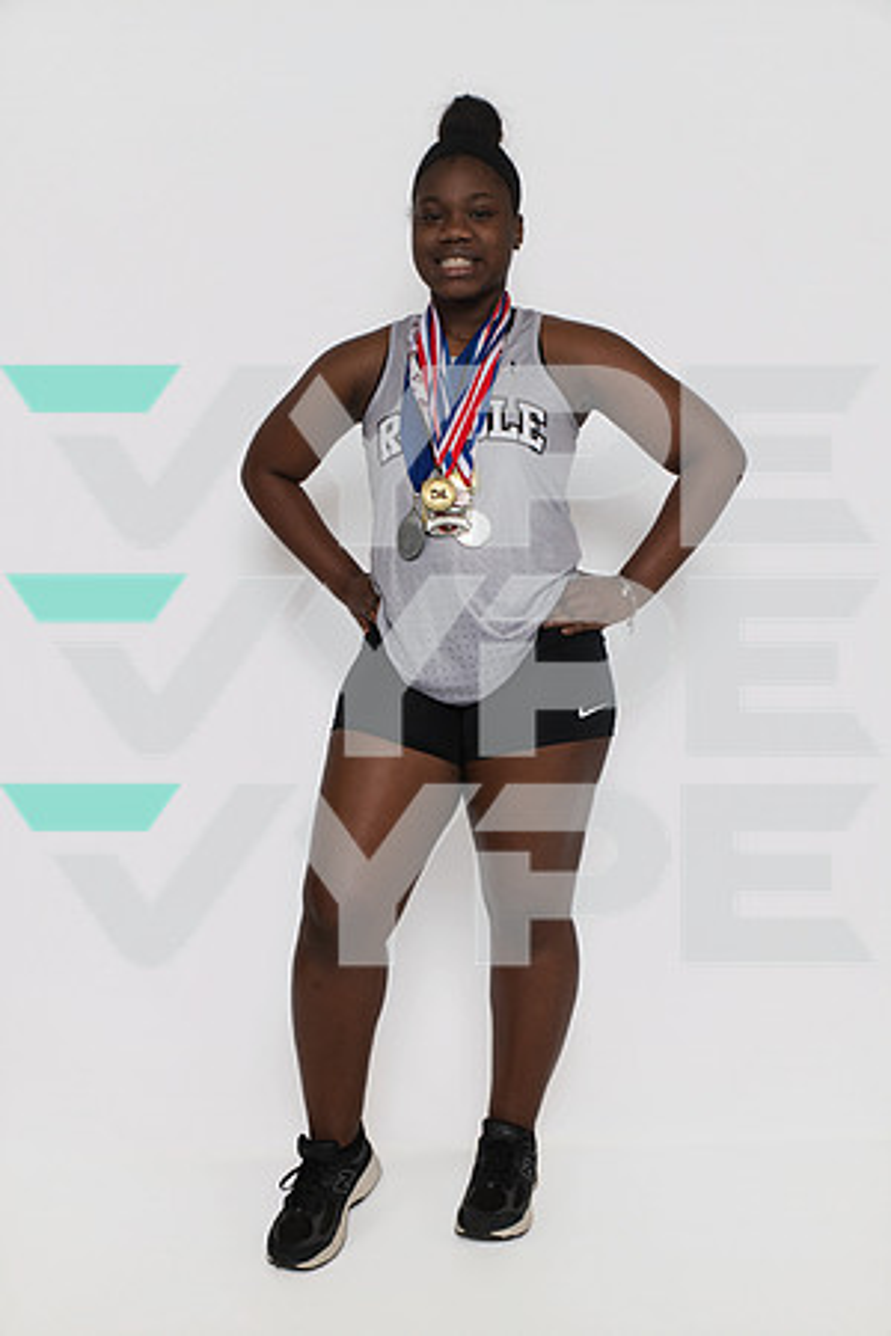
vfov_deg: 53.1
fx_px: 1336
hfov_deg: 36.9
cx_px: 446
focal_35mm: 36
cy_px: 668
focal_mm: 36
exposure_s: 1/320
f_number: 8
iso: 640
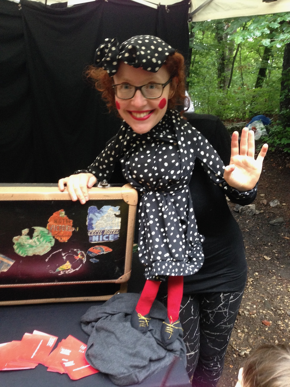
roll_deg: -0.2
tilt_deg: -17.7
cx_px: 145
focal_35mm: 33
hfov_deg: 42.9
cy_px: 194
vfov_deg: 55.4
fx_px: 369
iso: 200
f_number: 2.4
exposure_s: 1/20
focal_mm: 4.12
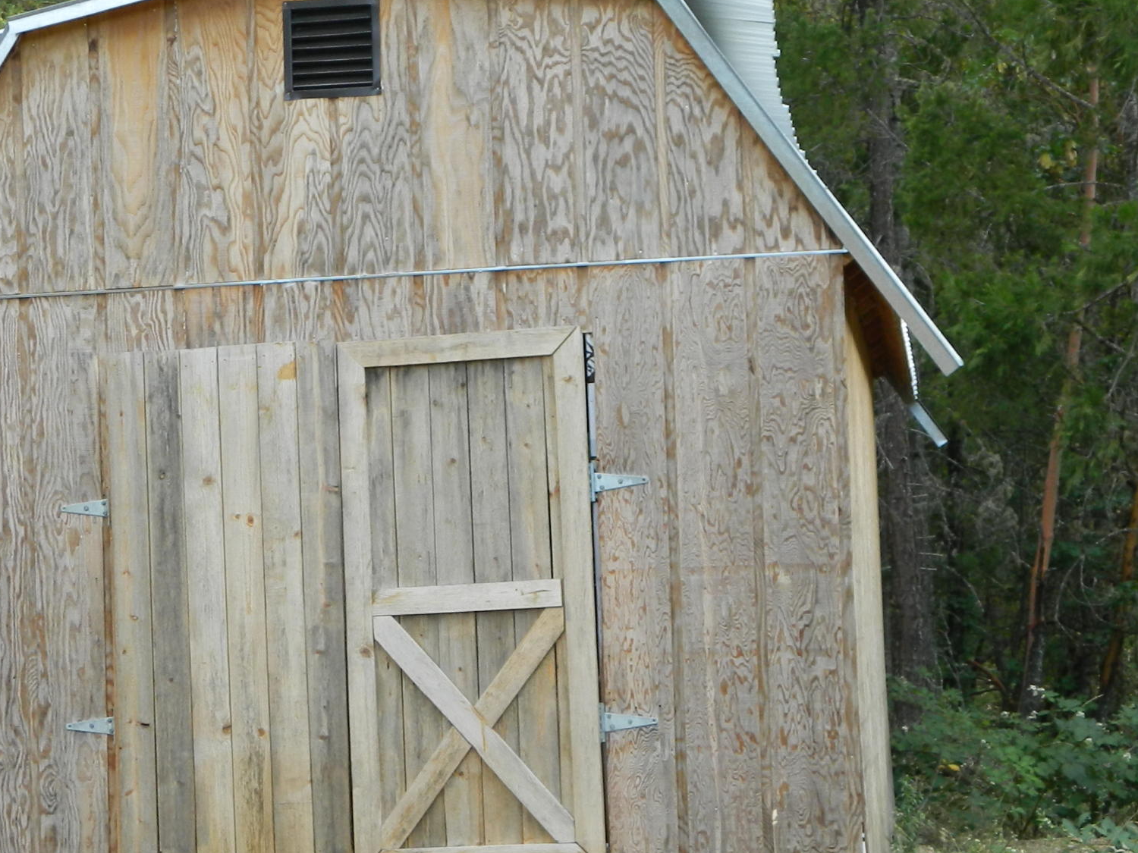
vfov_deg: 18.0
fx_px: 2696
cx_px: 486
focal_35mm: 82
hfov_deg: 23.8
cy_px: 538
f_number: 3.5
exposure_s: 1/100
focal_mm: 7.3
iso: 80
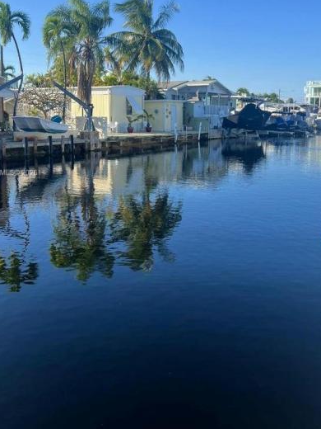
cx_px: 167
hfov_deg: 39.6
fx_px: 445
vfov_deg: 51.0
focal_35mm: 36
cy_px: 173
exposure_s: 1/2083
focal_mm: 5.7
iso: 50
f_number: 1.5
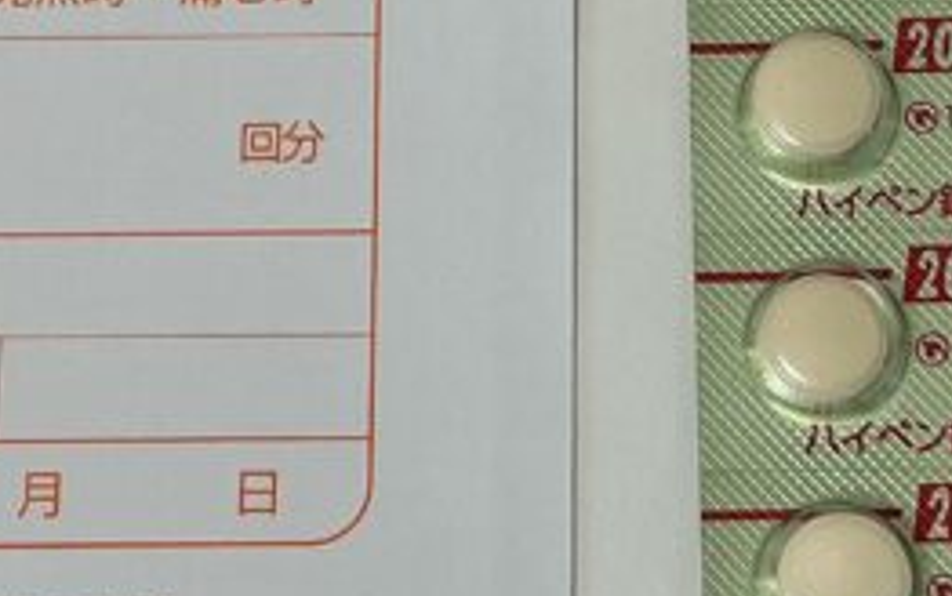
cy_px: 91
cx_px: 614
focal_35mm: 120
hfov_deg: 17.3
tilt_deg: -74.9
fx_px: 3115
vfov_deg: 10.9
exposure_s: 1/120
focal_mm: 3
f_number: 1.8
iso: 25
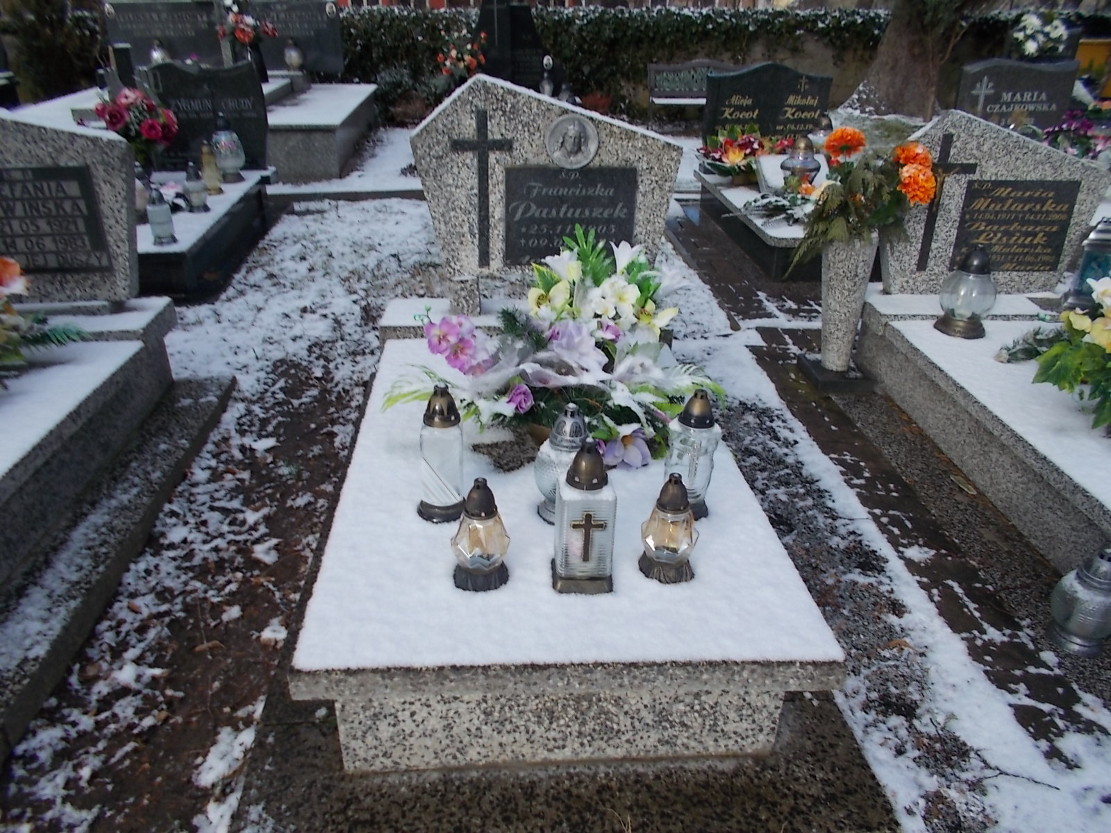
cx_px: 556
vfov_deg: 53.1
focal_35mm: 26
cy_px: 416
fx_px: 834
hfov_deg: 67.3
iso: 80
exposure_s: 1/80
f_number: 8
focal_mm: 4.6
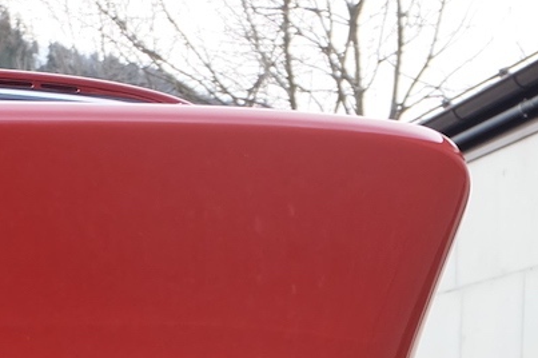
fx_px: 1538
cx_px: -200
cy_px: 712
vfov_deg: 11.9
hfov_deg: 18.2
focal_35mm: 103
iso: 400
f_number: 4.5
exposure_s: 1/140
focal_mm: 16
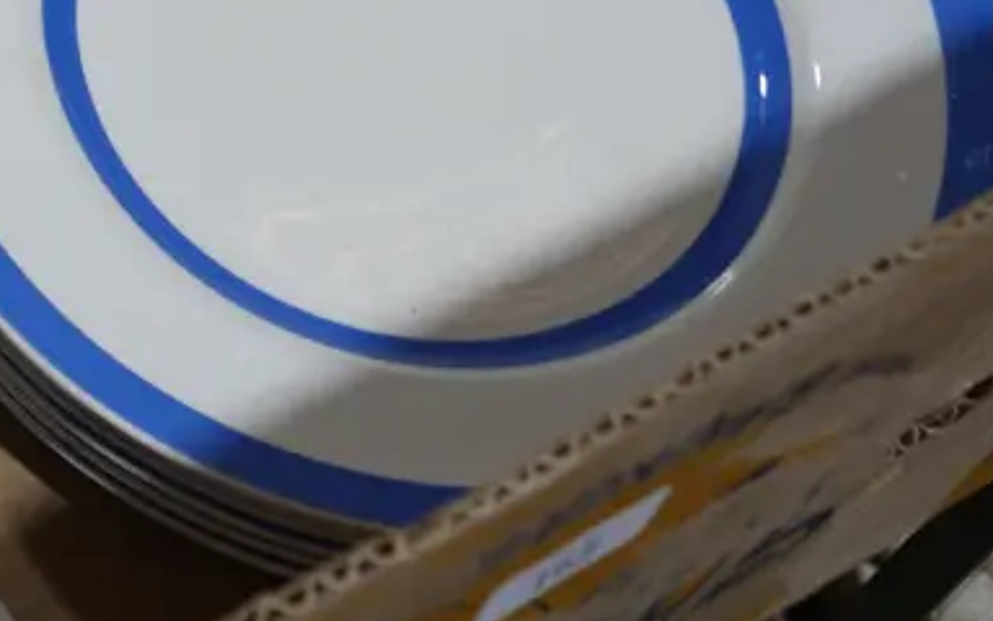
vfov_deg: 11.3
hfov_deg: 17.4
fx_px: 3058
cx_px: -261
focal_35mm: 113
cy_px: -208
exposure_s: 1/100
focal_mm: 20
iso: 200
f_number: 4.5
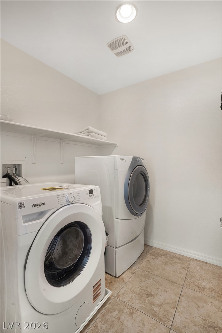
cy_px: 166
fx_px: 148
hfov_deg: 73.8
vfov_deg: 96.7
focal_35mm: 16
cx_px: 111
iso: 500
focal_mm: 16
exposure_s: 1/6
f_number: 10
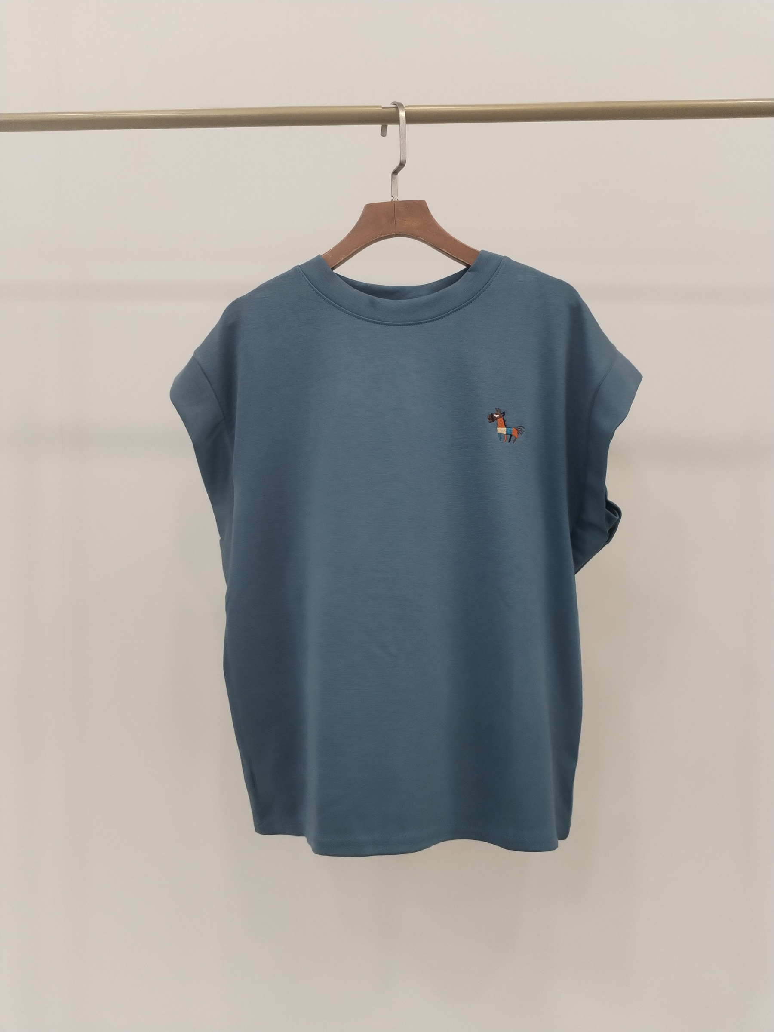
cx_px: 387
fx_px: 865
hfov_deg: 48.2
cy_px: 516
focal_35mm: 29
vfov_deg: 61.7
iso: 269
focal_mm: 4.75
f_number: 1.8
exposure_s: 1/60
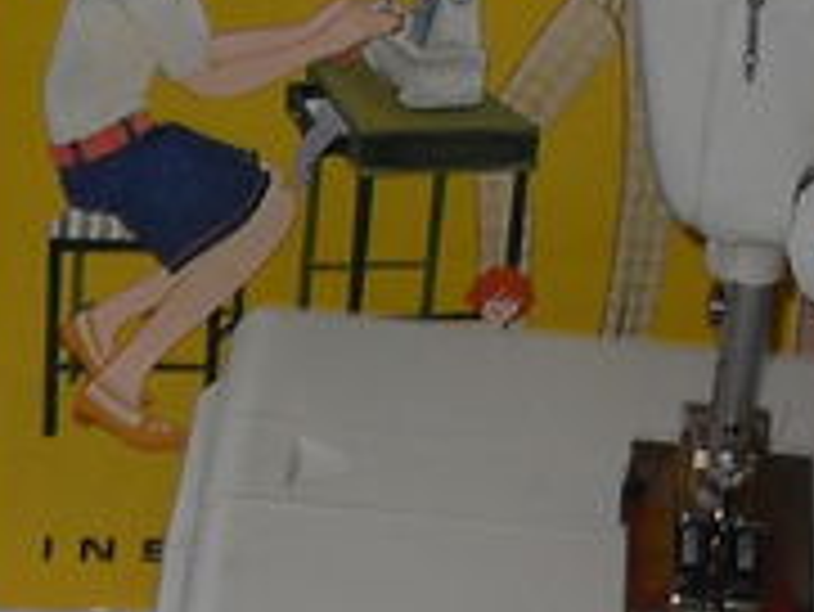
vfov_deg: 7.2
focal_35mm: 204
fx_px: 4800
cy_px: 756
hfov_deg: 9.7
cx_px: 396
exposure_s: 1/45
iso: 100
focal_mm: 6.3
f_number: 2.8
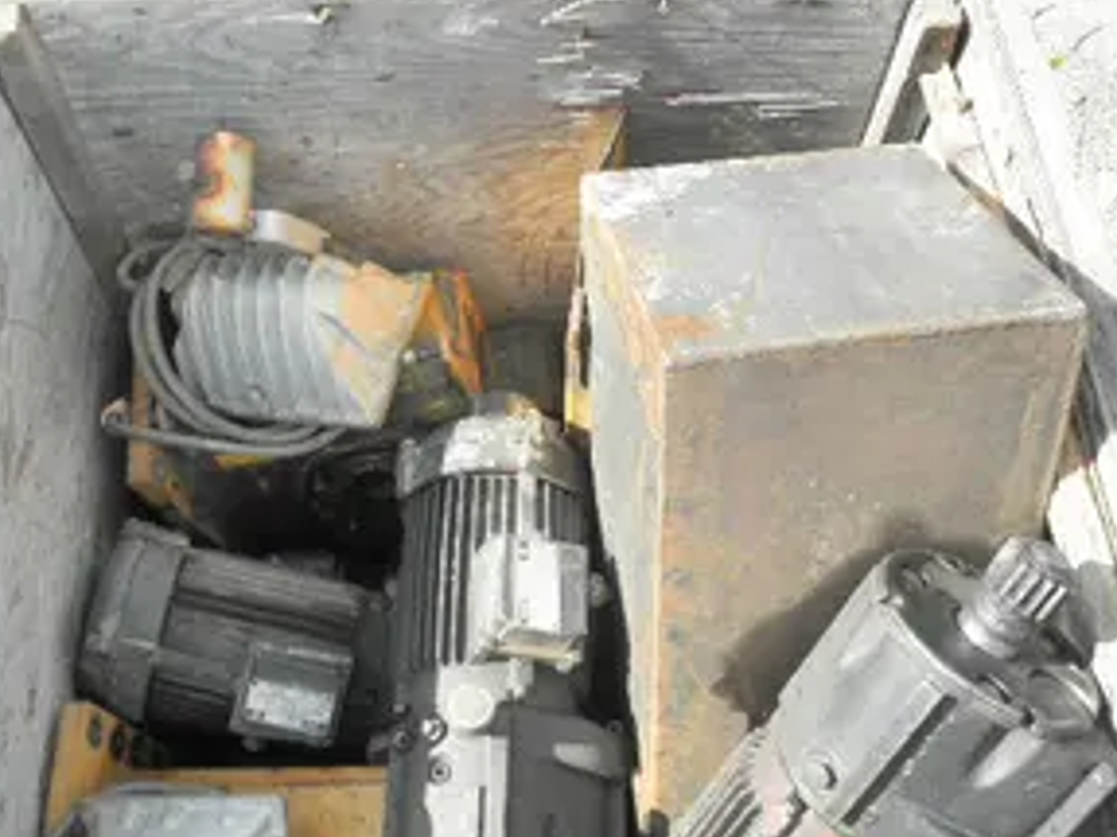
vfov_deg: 36.8
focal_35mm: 39
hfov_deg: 47.7
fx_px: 1258
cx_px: 475
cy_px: 417
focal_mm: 5
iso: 64
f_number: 3
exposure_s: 1/250
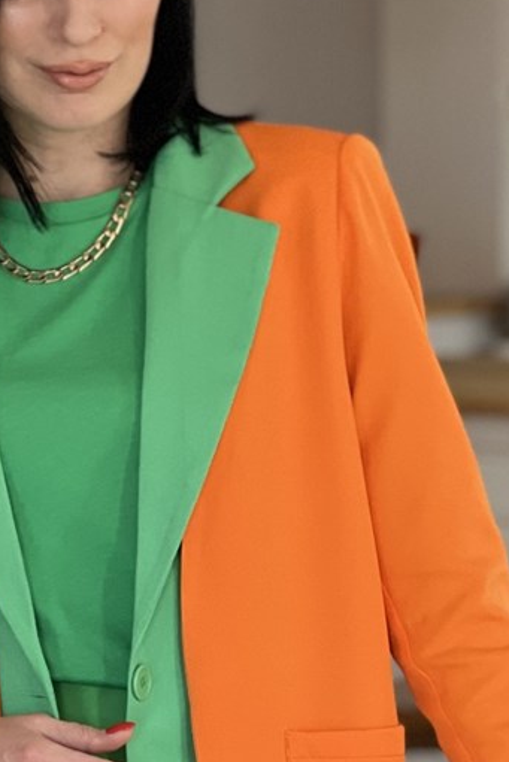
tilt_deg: -6.6
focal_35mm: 209
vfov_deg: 9.8
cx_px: 136
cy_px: 661
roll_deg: +1.2
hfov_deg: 6.6
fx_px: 4429
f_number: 2.8
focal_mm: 9
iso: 250
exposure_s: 1/77
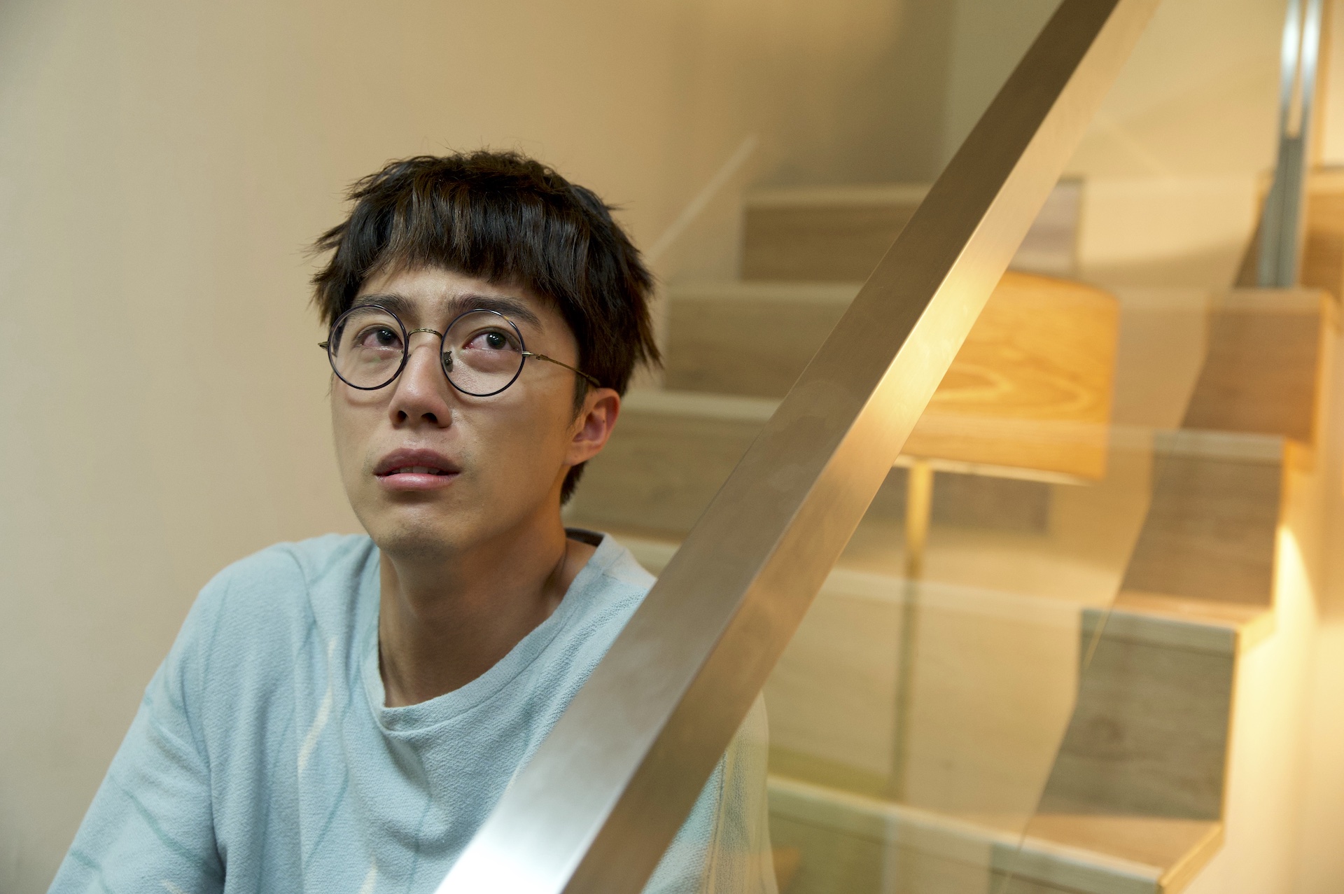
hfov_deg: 53.2
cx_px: 672
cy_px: 447
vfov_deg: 36.8
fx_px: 1343
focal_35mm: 36
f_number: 2.8
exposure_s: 1/125
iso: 2500
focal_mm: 36
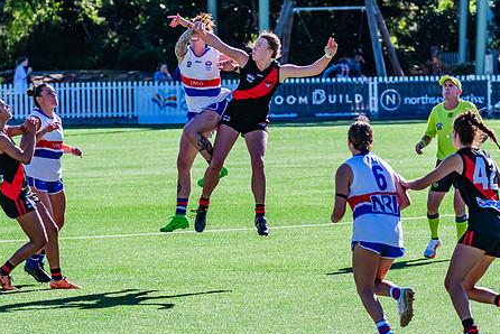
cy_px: 114
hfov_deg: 6.2
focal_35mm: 334
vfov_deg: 4.1
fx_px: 4642
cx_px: 195
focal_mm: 240
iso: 800
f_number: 9
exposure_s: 1/1250
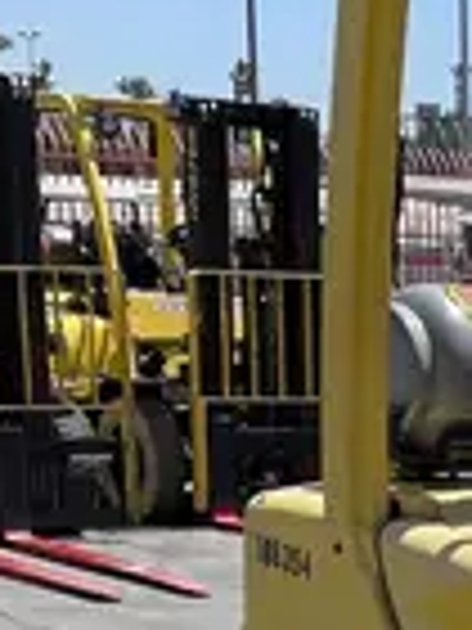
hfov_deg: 9.8
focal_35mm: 136
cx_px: 1070
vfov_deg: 13.9
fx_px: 2473
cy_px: 844
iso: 50
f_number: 1.6
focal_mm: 4.2
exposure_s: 1/4464
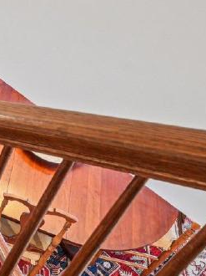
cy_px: -3
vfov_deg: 26.3
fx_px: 556
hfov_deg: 15.9
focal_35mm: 70
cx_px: -217
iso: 400
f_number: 8
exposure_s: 1/2.5
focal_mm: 16
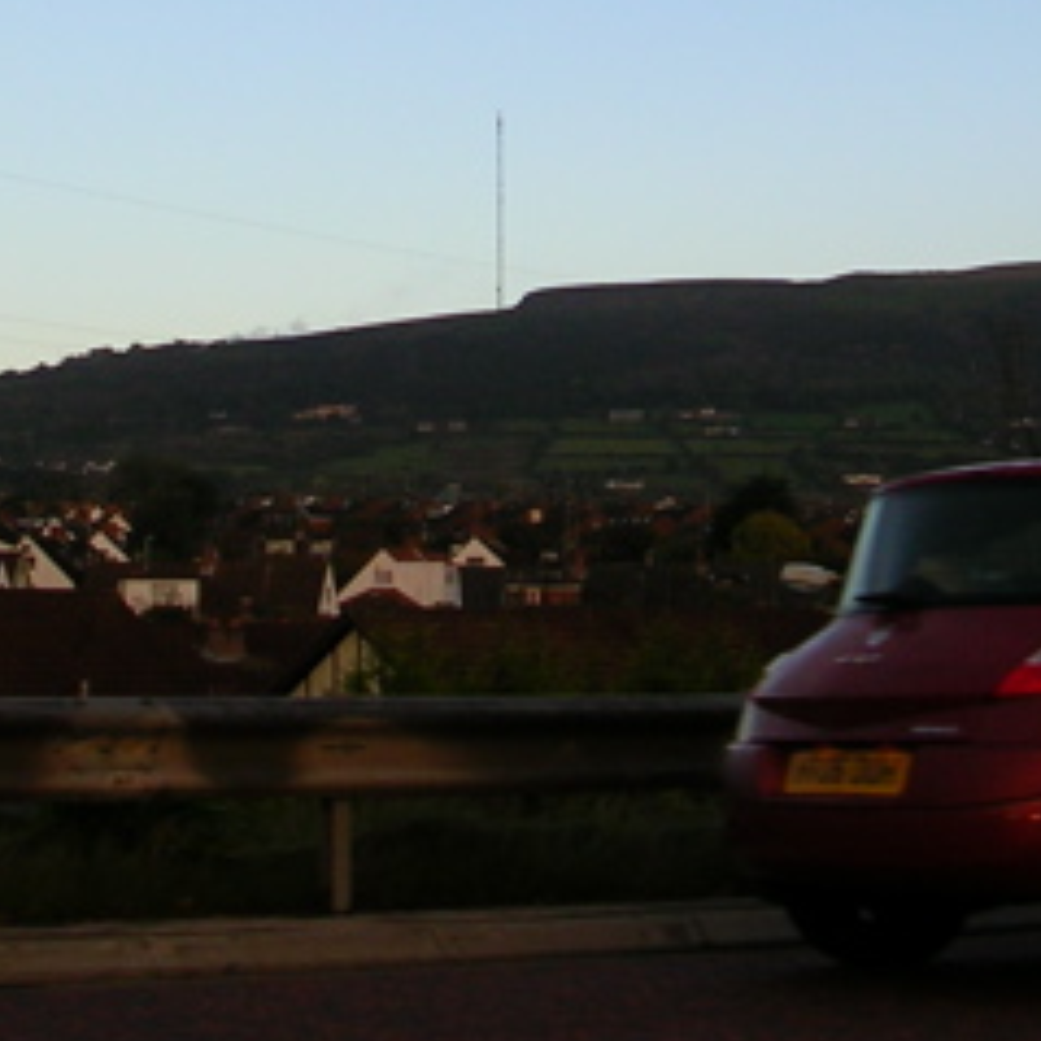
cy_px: 30
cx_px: 505
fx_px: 3062
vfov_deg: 18.8
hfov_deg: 19.3
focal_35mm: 90
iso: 50
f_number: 2.8
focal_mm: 5.8
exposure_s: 1/170
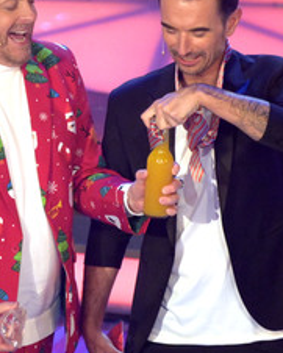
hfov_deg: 1.7
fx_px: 9783
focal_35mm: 935
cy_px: 148
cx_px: 87
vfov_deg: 2.1
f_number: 5.6
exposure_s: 1/400
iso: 12800
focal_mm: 500
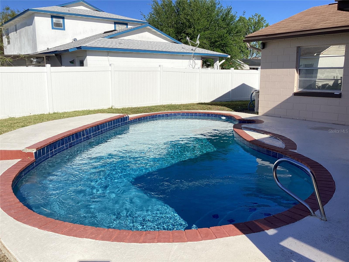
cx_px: 174
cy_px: 131
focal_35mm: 31
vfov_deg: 45.4
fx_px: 313
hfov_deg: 58.4
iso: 25
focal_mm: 3.3
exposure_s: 1/550
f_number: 2.4
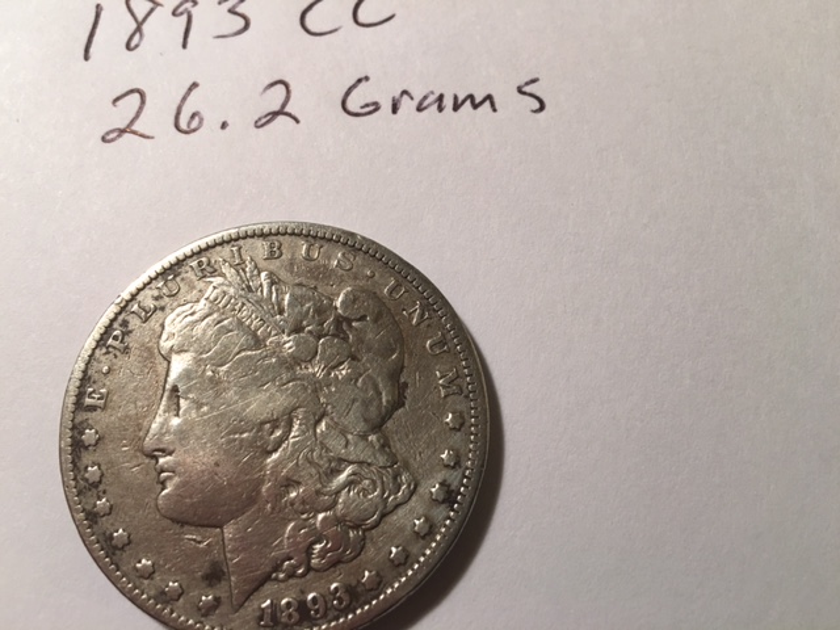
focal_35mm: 29
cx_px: 420
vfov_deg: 48.2
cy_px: 315
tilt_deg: -72.8
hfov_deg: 61.7
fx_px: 704
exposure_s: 1/30
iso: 40
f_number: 2.2
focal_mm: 4.15
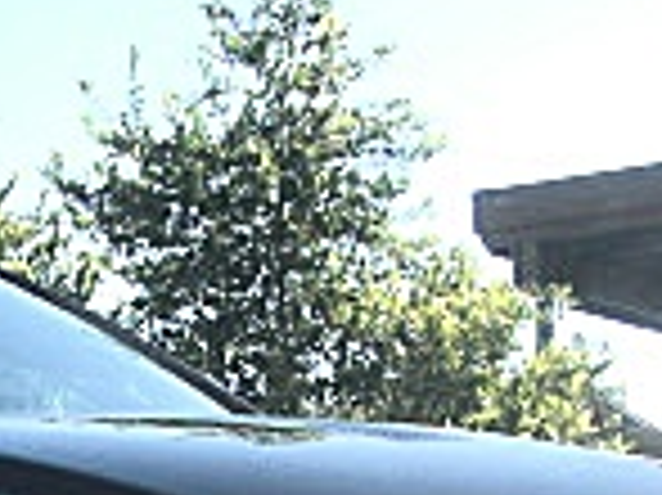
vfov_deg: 8.9
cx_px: -77
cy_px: 1017
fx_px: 3000
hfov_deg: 12.4
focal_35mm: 157
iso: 50
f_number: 2.8
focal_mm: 6.3
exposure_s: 1/400
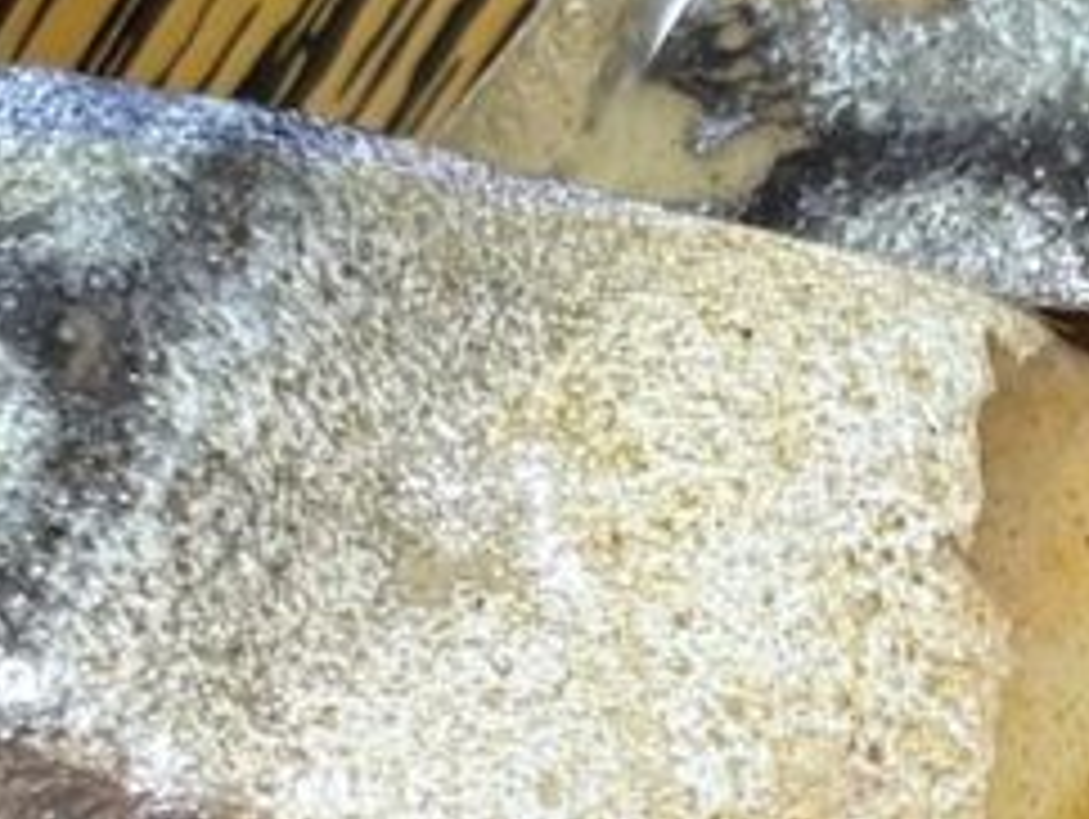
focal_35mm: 220
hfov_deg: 8.9
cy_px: 608
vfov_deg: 6.8
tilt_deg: -61.8
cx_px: 1350
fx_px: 6928
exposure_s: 1/33
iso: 160
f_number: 1.6
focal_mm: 5.96
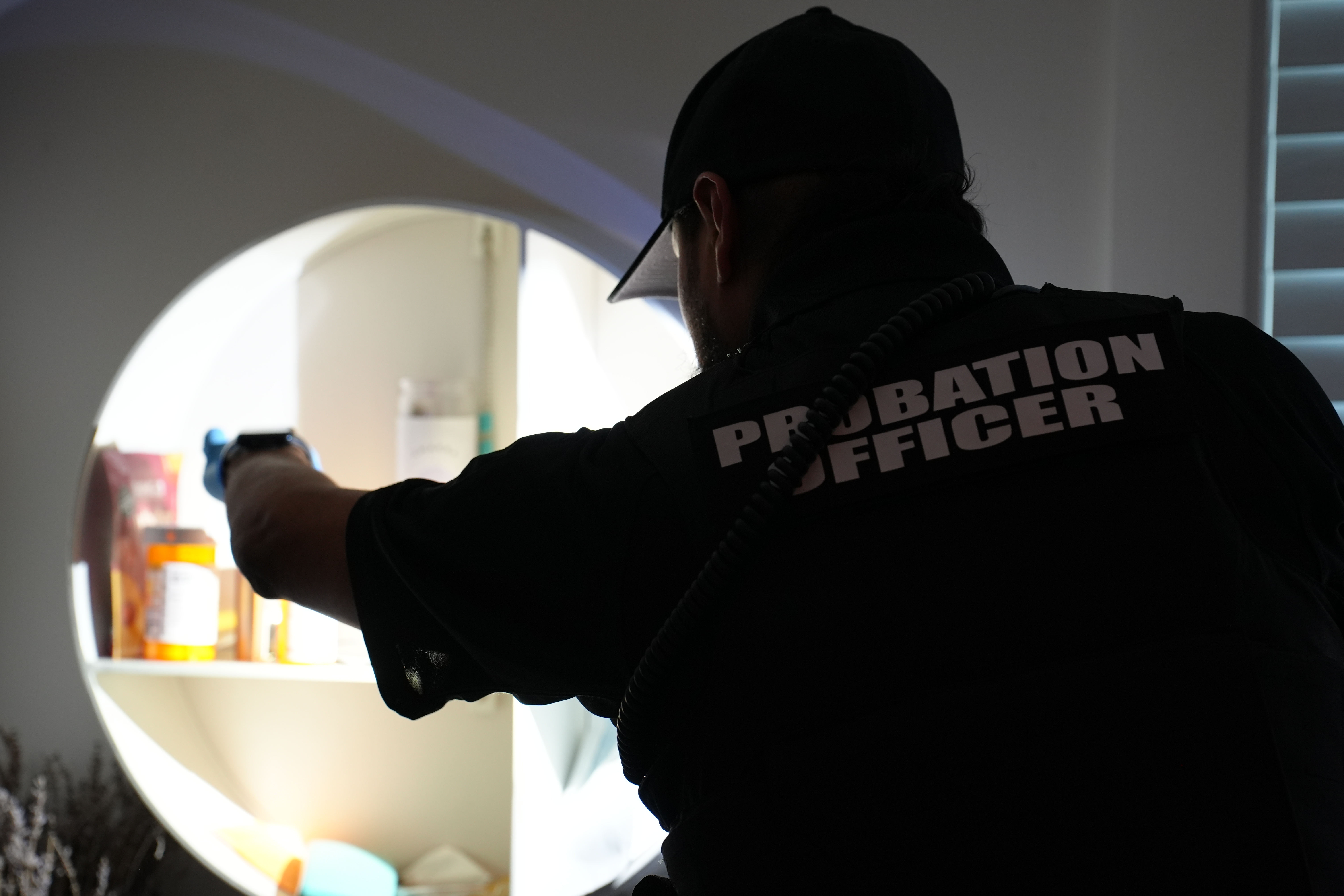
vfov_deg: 9.6
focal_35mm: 143
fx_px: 5338
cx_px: 662
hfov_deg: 14.3
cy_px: 493
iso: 1600
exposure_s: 1/160
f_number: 4
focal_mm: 123
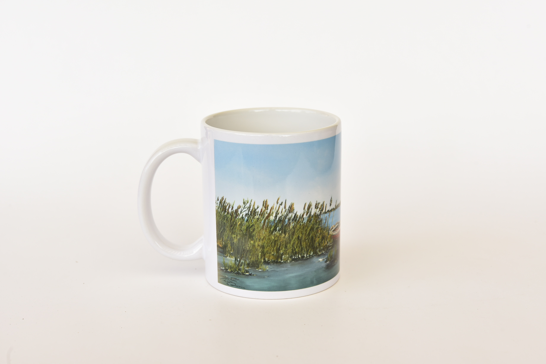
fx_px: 910
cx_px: 273
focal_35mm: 60
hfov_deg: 33.4
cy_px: 182
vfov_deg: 22.6
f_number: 8
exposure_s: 1/125
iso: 400
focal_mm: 60
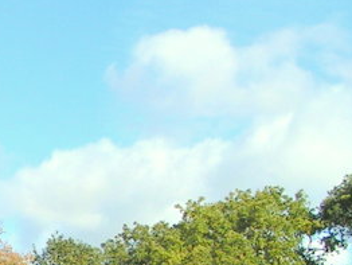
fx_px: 1181
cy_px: 312
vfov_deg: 12.5
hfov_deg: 16.4
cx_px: -50
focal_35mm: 116
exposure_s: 1/400
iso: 50
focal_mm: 5.8
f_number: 5.6
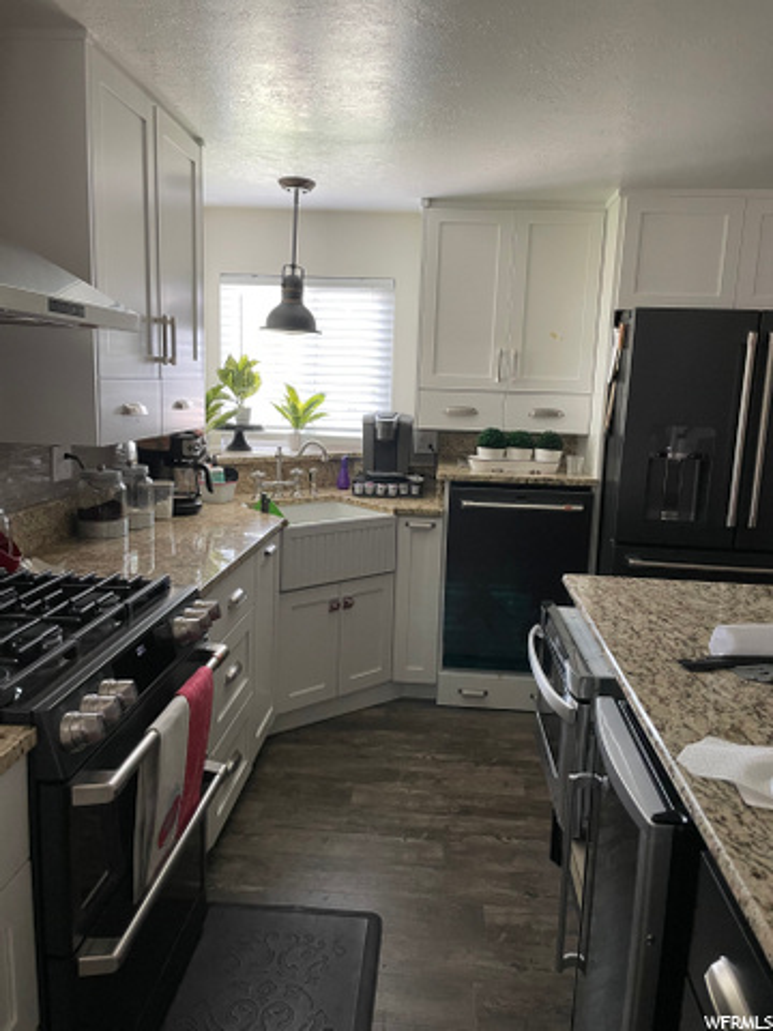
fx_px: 774
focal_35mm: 26
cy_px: 516
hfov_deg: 53.1
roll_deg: -2.1
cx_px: 386
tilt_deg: -8.5
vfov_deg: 67.3
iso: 160
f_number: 1.6
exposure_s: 1/60
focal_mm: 4.2
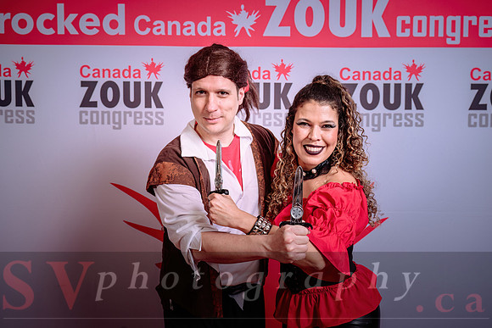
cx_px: 246
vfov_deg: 35.1
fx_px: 519
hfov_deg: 50.7
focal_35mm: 38
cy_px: 164
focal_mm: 38
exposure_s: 1/125
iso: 100
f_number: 5.6
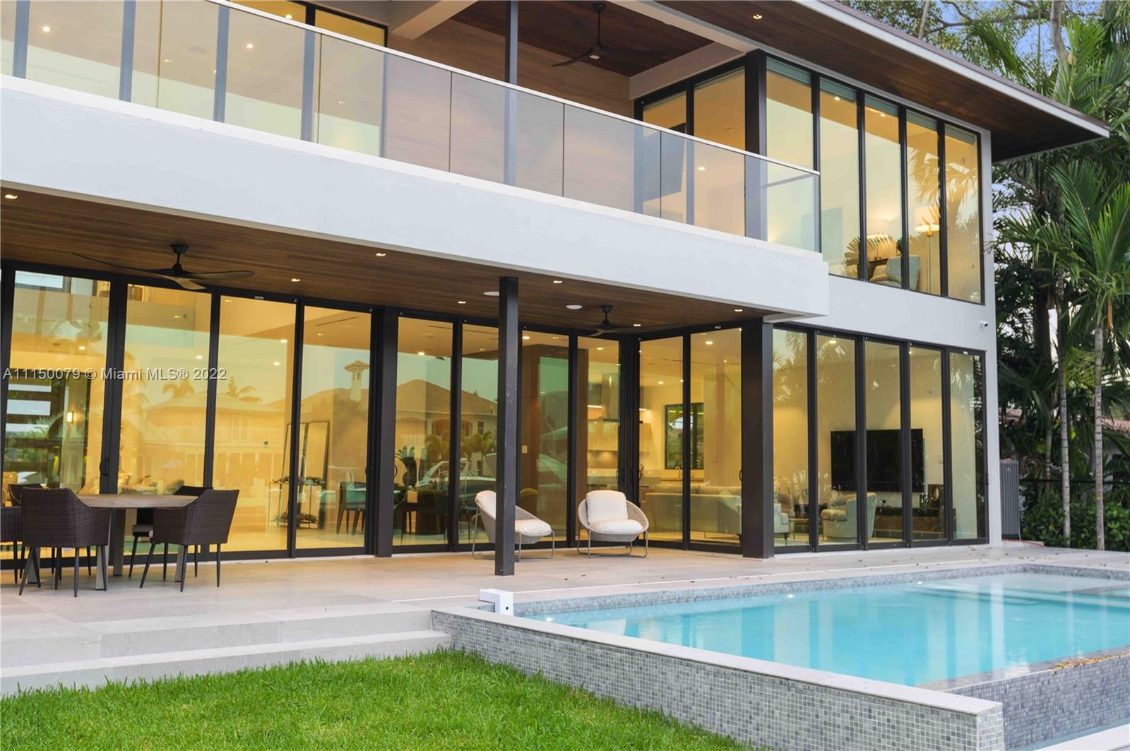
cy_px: 376
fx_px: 1097
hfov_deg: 54.5
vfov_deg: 37.8
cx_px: 565
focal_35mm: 35
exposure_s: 1/4
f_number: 5.6
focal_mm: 35
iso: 100
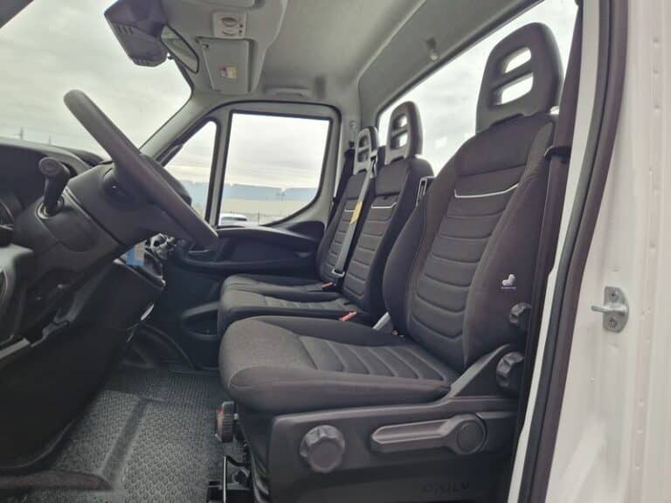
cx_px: 336
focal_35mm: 23
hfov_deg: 73.9
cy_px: 252
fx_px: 446
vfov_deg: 58.9
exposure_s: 1/180
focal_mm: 5.4
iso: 80
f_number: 1.8
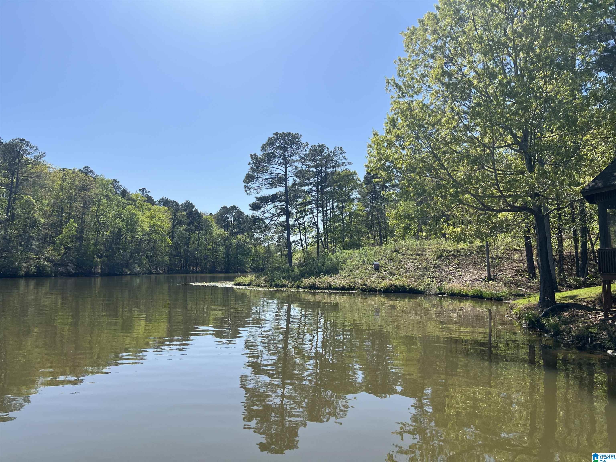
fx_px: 463
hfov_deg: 67.3
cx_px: 308
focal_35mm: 26
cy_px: 231
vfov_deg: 53.1
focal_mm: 5.7
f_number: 1.5
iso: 50
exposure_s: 1/5319
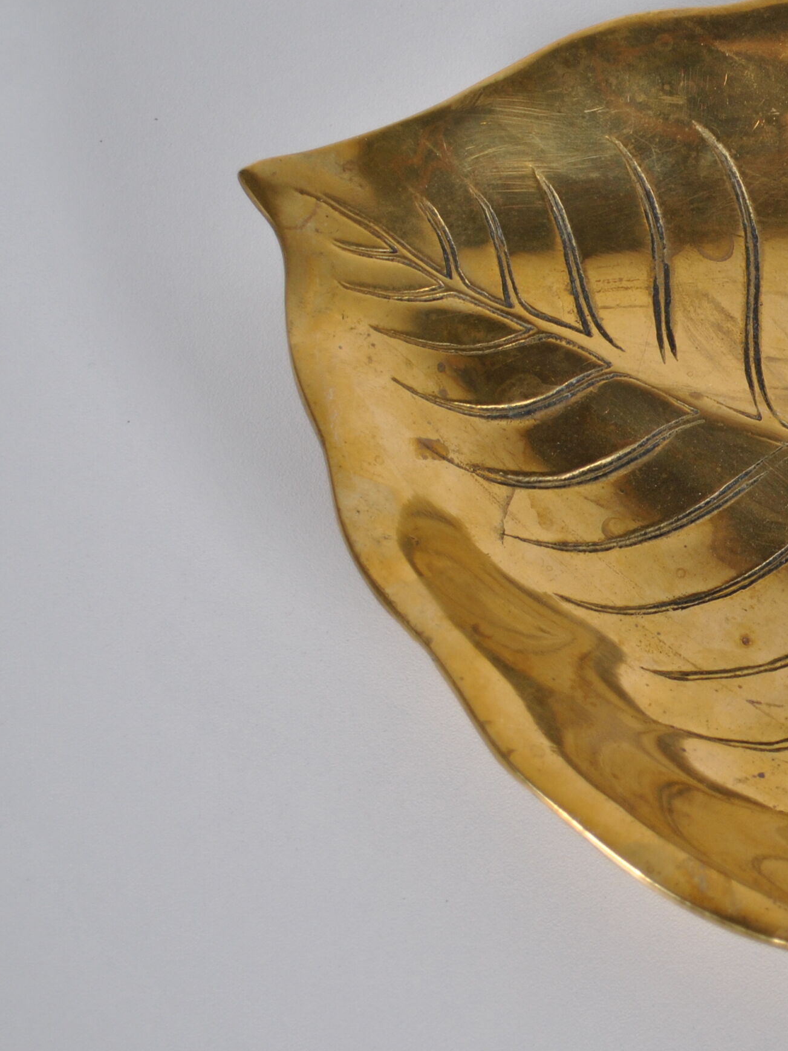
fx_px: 3126
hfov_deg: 14.0
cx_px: 910
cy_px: 491
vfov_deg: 19.1
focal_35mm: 103
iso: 200
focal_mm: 32
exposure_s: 1/100
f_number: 4.8
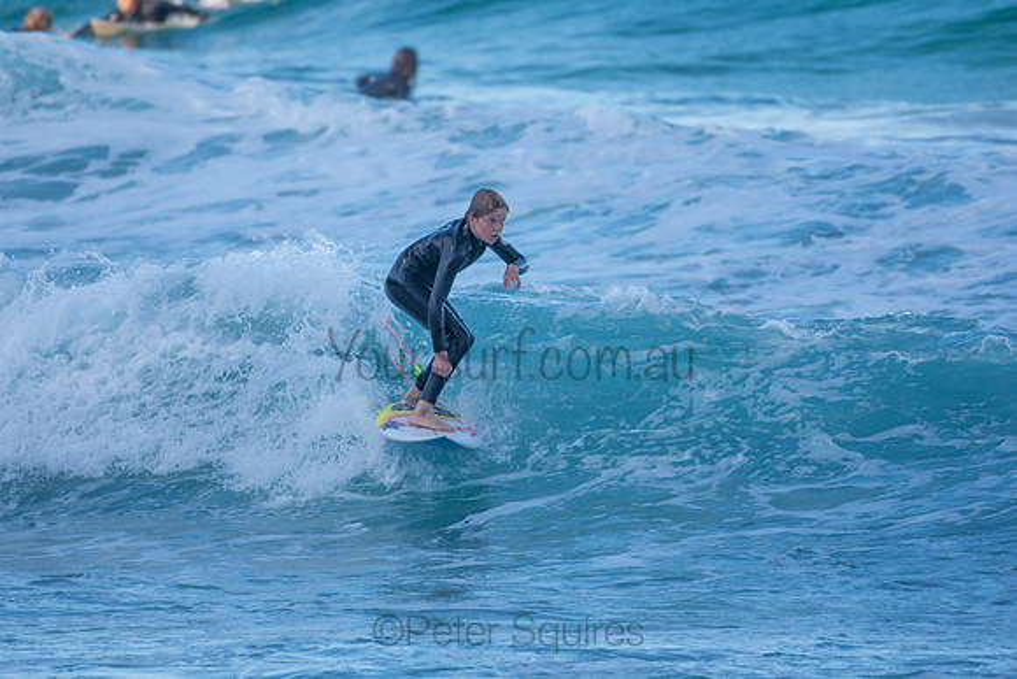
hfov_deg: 2.7
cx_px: 508
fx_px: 21191
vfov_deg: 1.8
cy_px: 340
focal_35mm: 750
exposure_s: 1/400
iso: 140
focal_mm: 500
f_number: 5.6
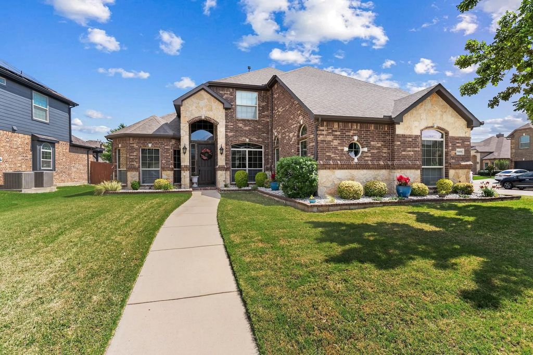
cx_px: 266
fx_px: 252
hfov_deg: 93.3
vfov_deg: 70.5
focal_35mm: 17
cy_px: 178
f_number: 8
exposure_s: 1/60
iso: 100
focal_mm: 17
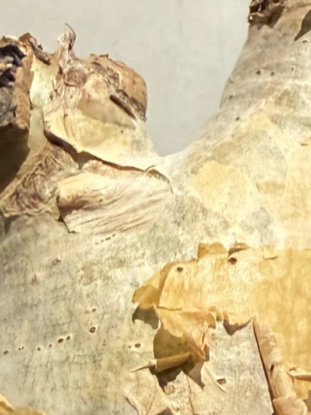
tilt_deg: -7.0
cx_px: 271
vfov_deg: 19.2
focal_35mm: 96
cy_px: 510
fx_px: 1149
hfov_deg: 15.3
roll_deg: +0.7
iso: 500
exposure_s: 1/60
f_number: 2.2
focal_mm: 2.22
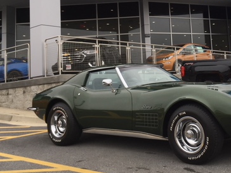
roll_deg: +2.8
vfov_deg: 28.1
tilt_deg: +8.9
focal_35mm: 51
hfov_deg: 36.1
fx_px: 340
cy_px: 43
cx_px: 188
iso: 25
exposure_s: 1/120
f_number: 2.2
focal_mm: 4.15
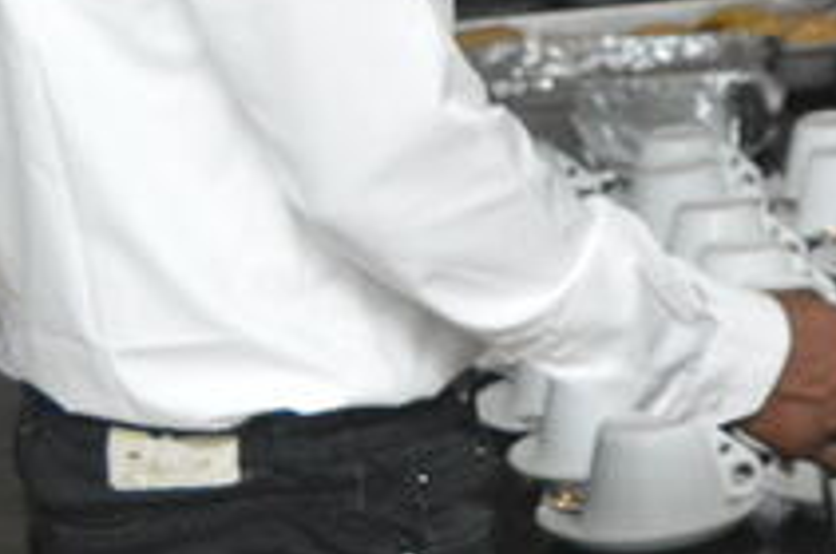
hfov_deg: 11.9
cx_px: 1486
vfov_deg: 8.4
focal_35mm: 160
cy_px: -269
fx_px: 3713
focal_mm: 25
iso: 3200
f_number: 5
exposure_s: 1/125
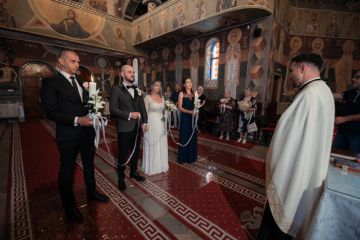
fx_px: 150
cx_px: 180
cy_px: 120
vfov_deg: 77.4
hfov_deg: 100.4
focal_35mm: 15
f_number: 2.8
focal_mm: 15
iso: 1600
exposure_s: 1/125
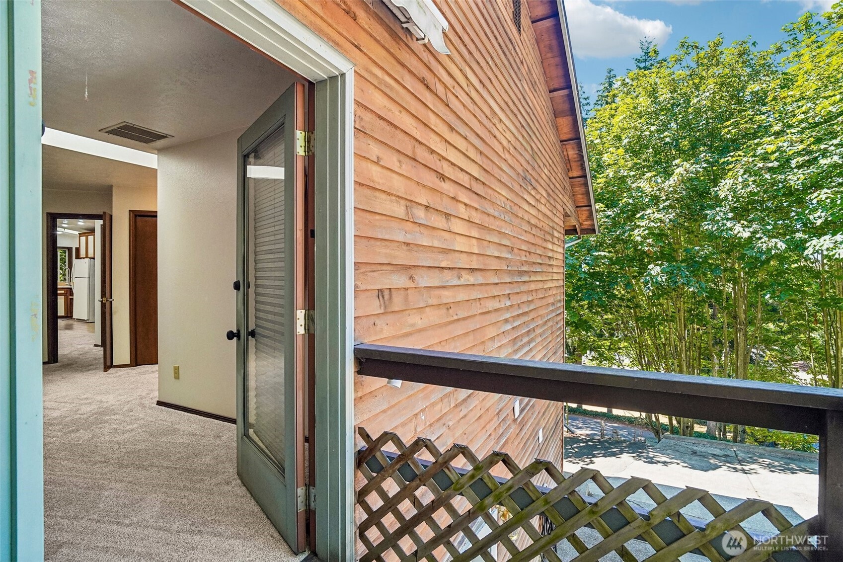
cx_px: 422
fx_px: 375
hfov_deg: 96.7
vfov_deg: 73.7
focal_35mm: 16
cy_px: 281
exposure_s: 1/125
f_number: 8
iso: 1600
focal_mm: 16
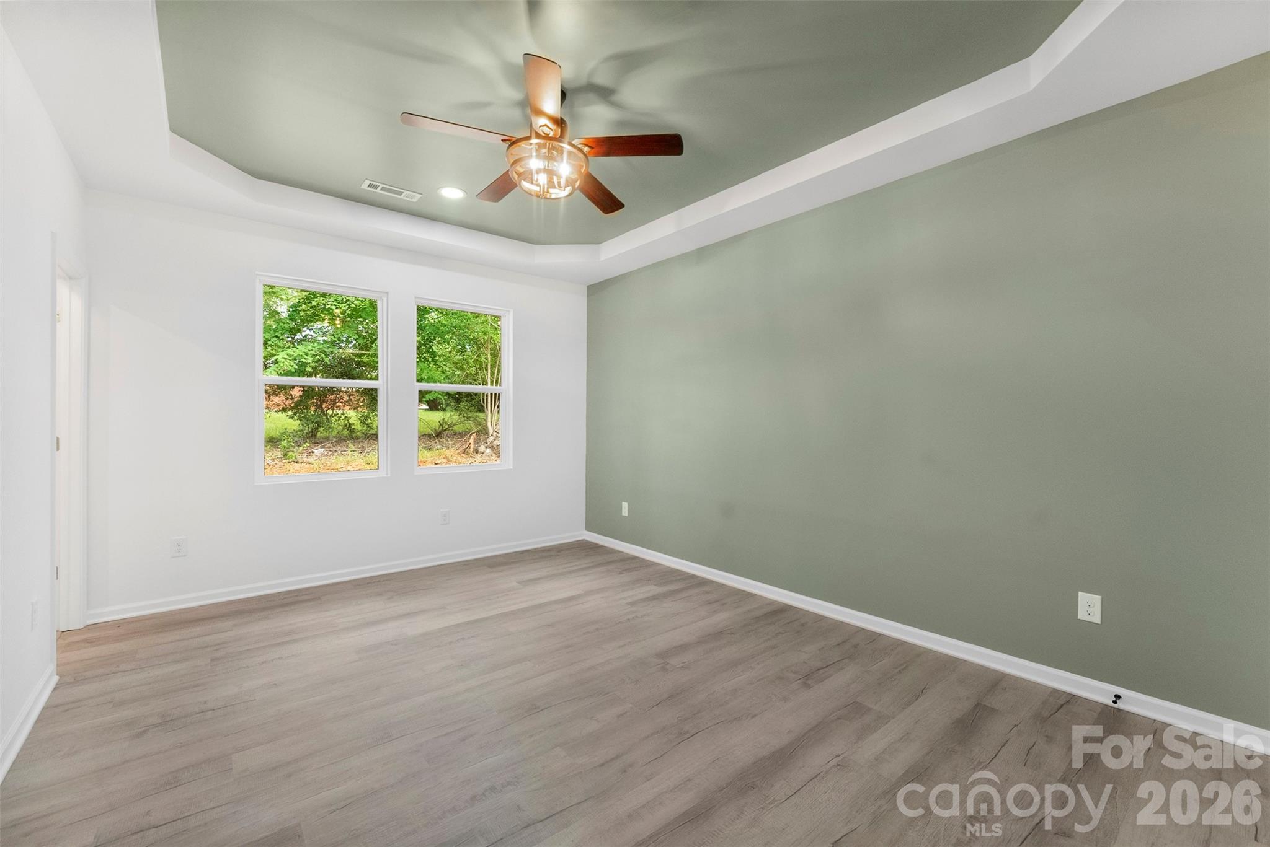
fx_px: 494
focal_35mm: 14
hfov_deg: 104.2
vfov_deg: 81.3
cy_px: 424
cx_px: 635
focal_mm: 14
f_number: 9
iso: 2000
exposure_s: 1/20
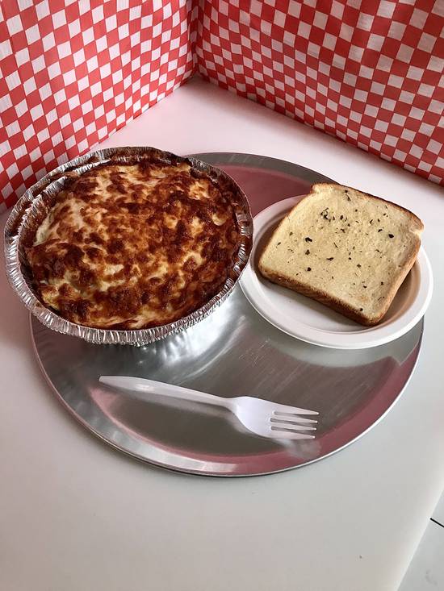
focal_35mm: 28
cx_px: 222
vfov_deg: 63.4
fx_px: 479
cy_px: 296
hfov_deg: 49.8
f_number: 1.8
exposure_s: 1/30
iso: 25
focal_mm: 3.99
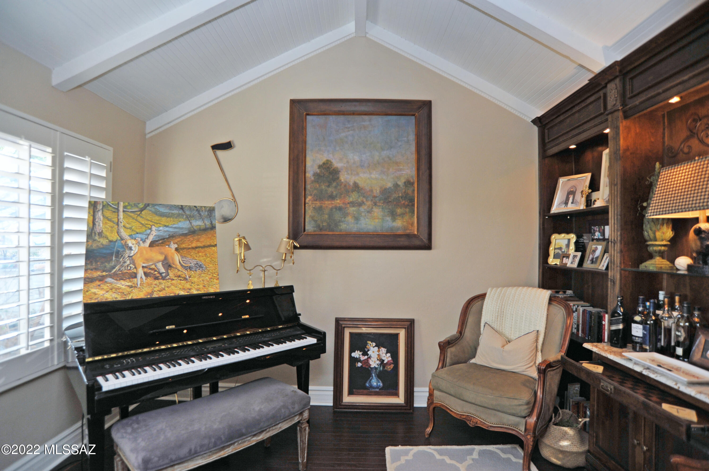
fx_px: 354
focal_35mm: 18
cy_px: 236
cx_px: 354
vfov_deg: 67.3
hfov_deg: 90.0
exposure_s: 1/50
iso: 640
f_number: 5
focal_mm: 18
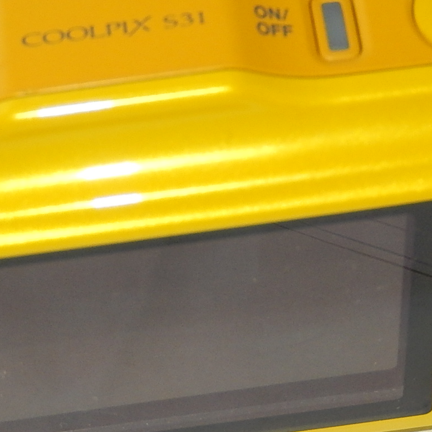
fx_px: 2118
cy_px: 285
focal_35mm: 150
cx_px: 175
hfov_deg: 11.6
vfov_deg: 11.6
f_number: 9.2
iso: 200
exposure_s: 1/30
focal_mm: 10.4
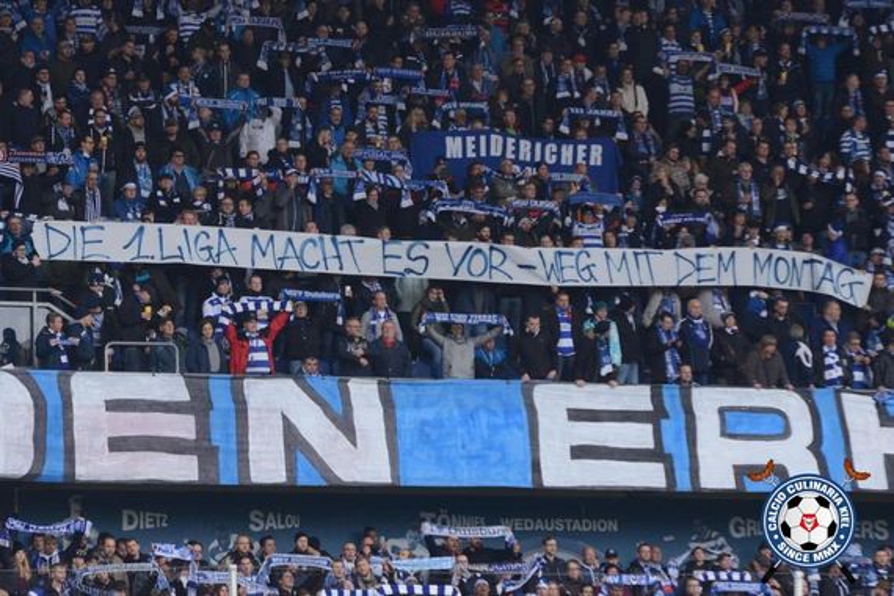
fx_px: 5028
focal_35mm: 202
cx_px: 447
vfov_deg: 6.8
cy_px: 298
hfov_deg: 10.2
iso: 1250
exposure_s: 1/500
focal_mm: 135
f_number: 4.5
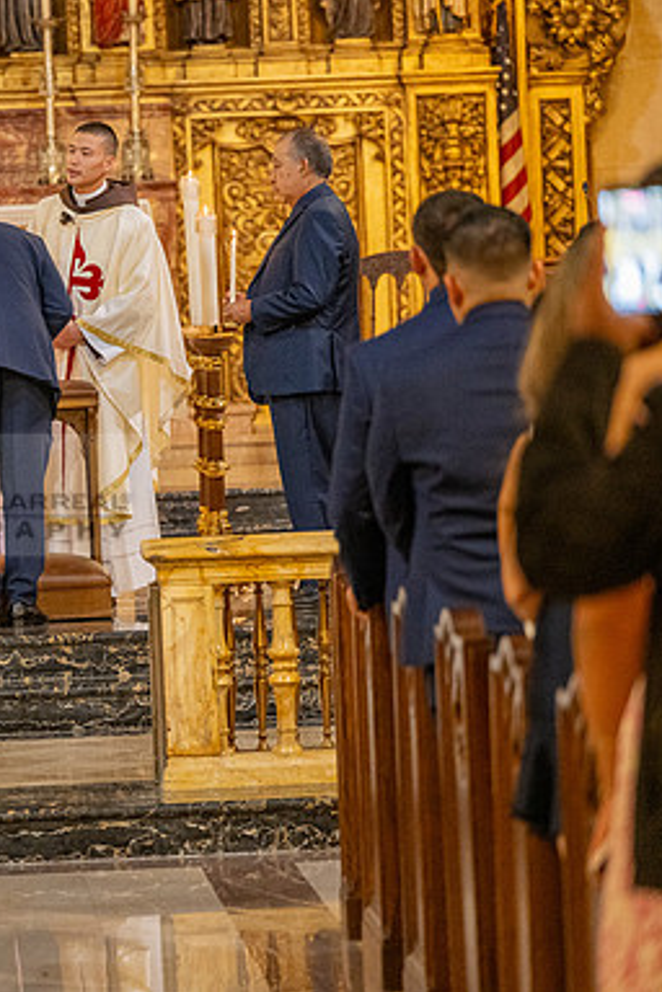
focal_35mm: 166
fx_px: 4578
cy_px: 495
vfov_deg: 12.4
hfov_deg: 8.2
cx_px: -70
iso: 2000
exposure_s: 1/200
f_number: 2.8
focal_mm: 110
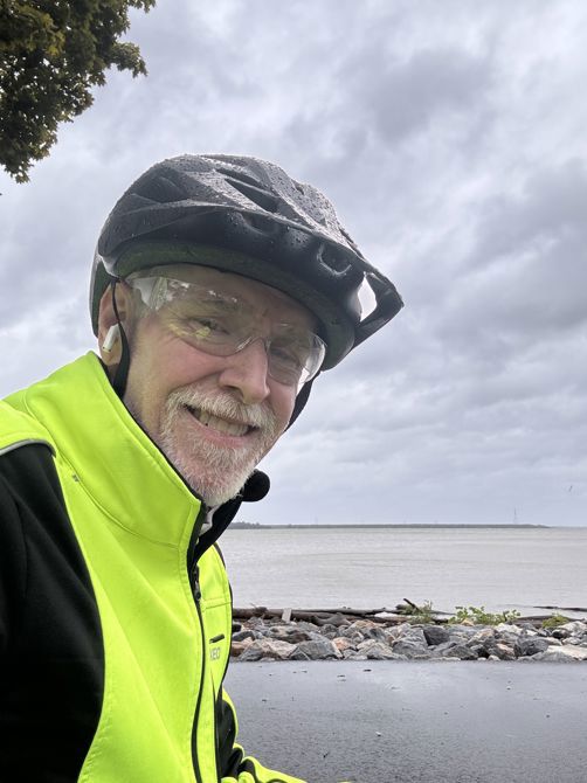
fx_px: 679
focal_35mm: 30
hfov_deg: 46.8
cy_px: 392
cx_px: 294
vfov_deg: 60.0
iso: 25
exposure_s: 1/530
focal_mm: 2.69
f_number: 1.9
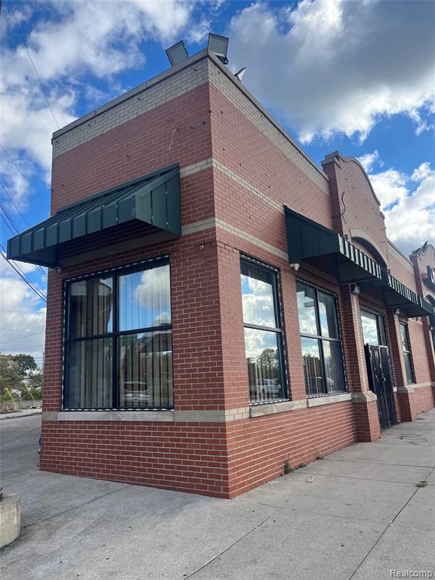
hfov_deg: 53.1
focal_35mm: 26
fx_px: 436
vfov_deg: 67.3
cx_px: 218
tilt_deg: +12.8
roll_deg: +2.0
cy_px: 290
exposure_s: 1/1372
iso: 50
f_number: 1.6
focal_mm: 5.1
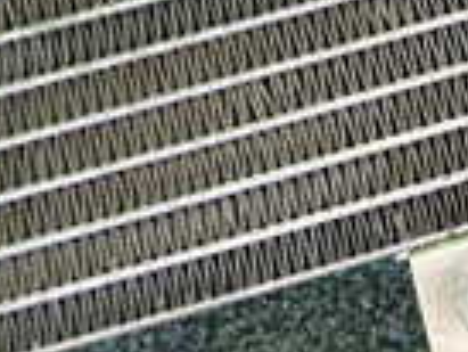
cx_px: 649
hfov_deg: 14.3
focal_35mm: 131
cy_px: -157
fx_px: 1773
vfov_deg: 11.0
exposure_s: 1/50
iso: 200
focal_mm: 5.4
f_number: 2.3
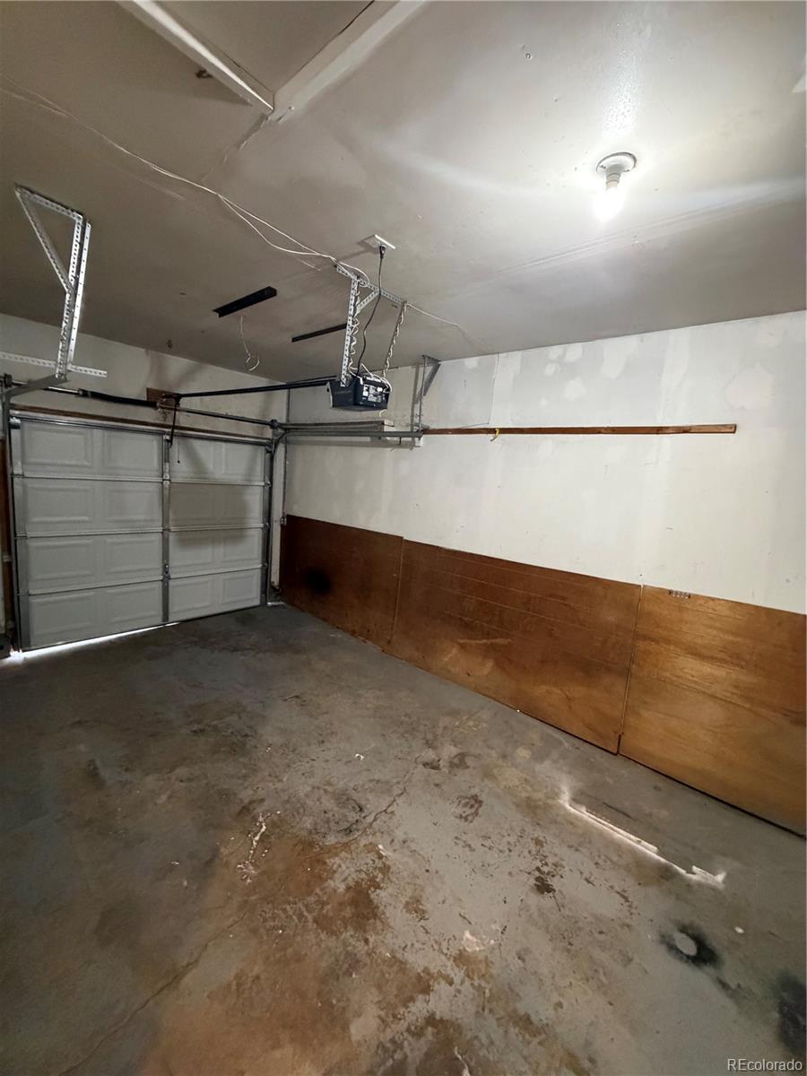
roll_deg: -4.3
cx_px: 404
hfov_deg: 85.7
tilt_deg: -8.0
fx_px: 435
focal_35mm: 14
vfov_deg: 102.1
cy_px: 538
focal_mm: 2.22
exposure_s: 1/60
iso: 1000
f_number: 2.2
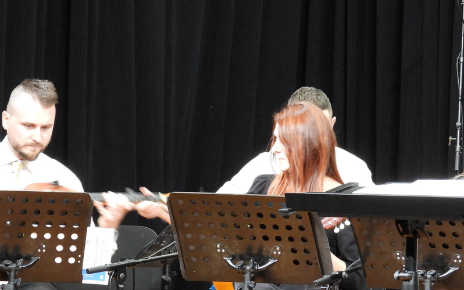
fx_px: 2922
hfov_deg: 9.1
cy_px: 209
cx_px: 235
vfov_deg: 5.7
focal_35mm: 231
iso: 720
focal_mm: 26.1
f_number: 4
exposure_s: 1/15
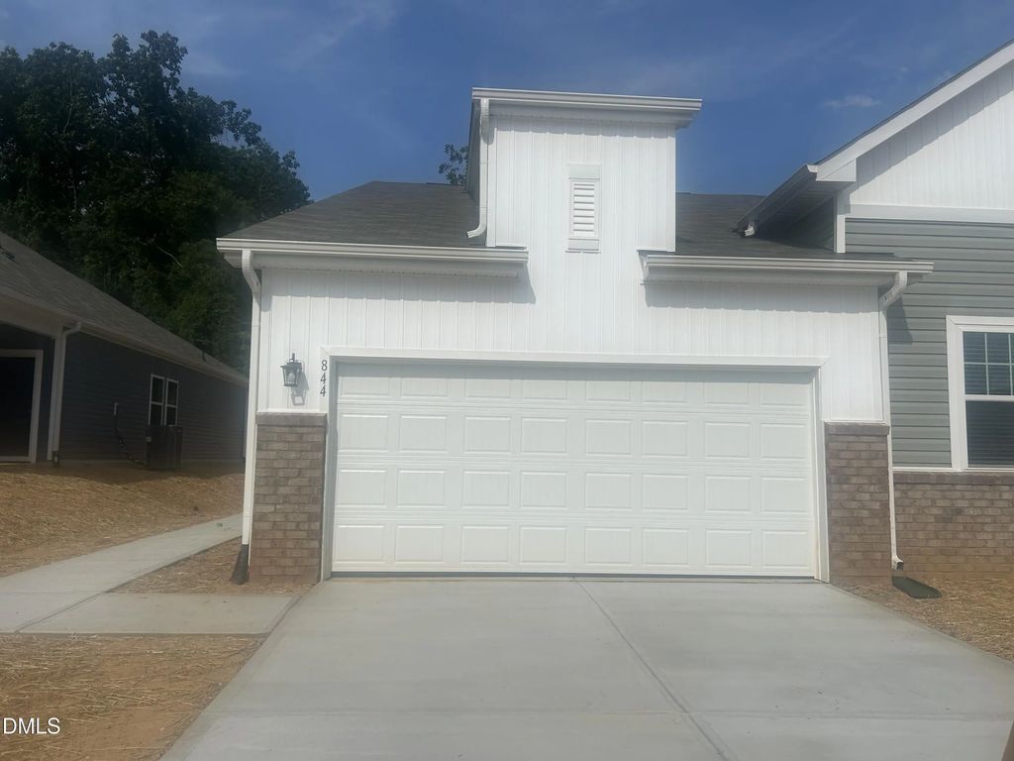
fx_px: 762
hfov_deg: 67.3
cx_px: 507
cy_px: 380
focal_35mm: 26
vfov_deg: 53.1
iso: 50
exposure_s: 1/12658
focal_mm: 5.7
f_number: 1.5
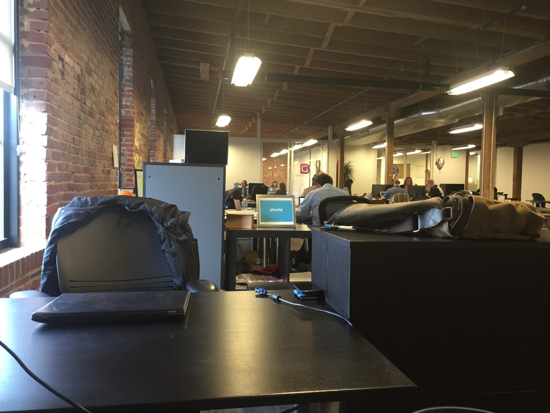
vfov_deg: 48.2
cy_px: 206
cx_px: 275
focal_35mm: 29
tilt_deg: -1.6
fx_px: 461
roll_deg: -1.0
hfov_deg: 61.7
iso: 80
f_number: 2.2
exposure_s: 1/30
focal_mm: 4.15
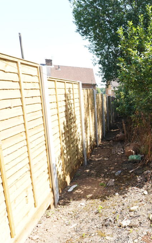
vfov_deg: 70.9
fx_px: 171
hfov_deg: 36.3
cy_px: 120
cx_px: 185
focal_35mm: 26
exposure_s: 1/400
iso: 320
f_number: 5
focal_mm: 11
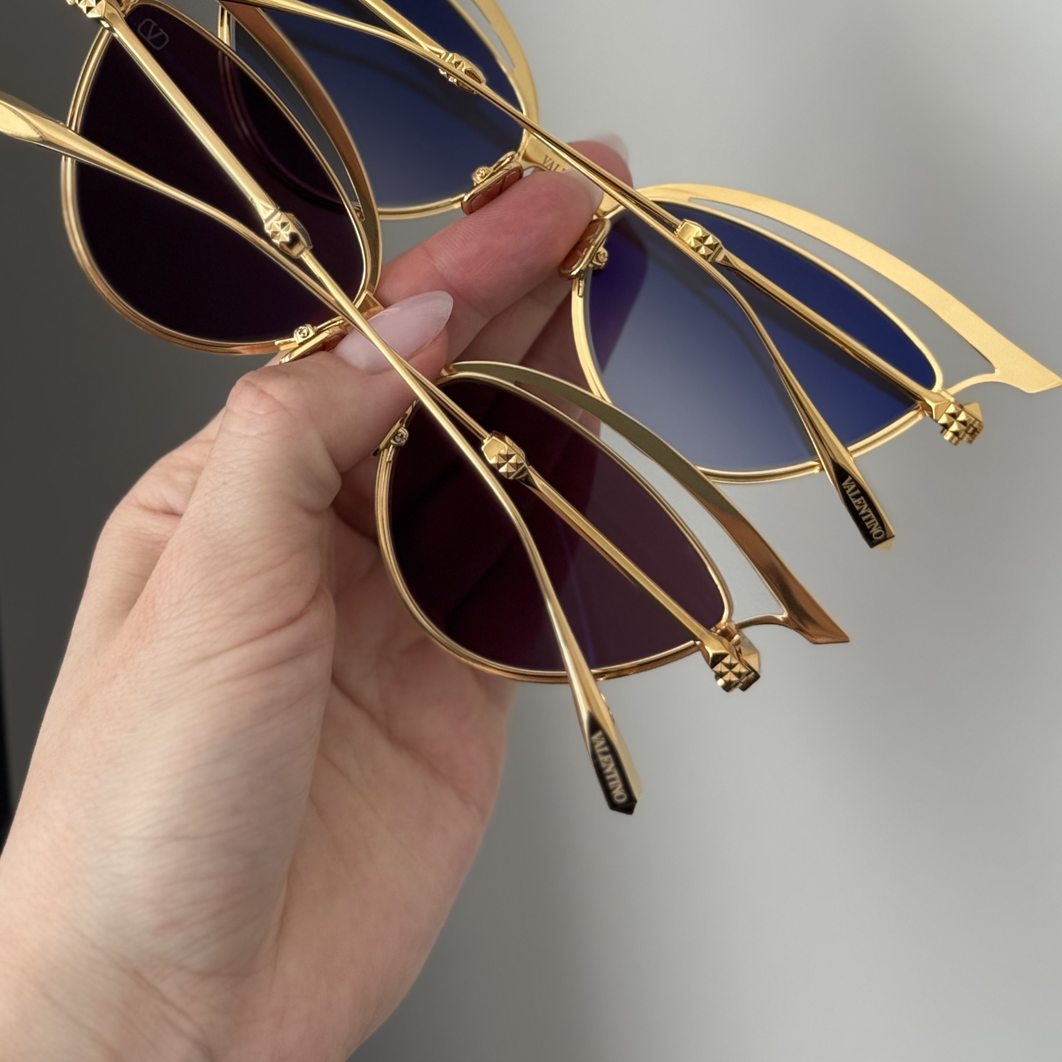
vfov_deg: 22.7
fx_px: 2603
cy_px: 181
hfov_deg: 23.0
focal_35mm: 75
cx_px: 441
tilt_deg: -17.2
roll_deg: -1.3
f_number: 1.78
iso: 64
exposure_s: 1/121
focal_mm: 6.76
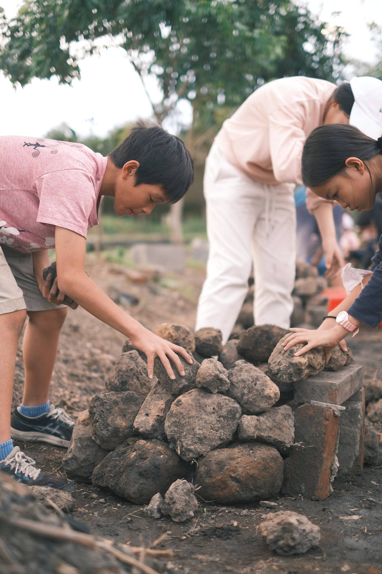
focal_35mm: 53
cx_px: 191
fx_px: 843
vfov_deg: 37.5
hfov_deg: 25.5
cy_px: 287
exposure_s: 1/160
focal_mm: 35
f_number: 1.4
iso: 160
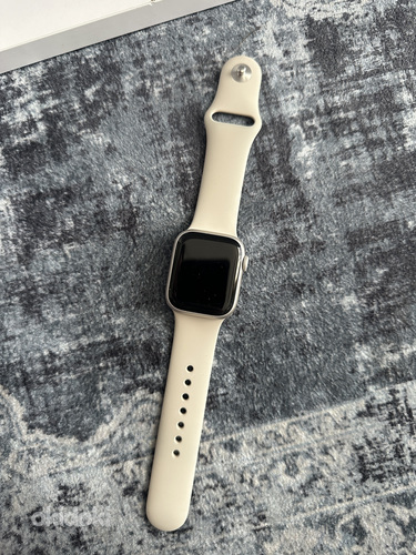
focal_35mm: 24
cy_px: 278
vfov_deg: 71.6
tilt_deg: -87.6
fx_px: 385
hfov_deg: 56.8
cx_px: 208
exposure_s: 1/121
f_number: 1.78
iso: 160
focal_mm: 6.86
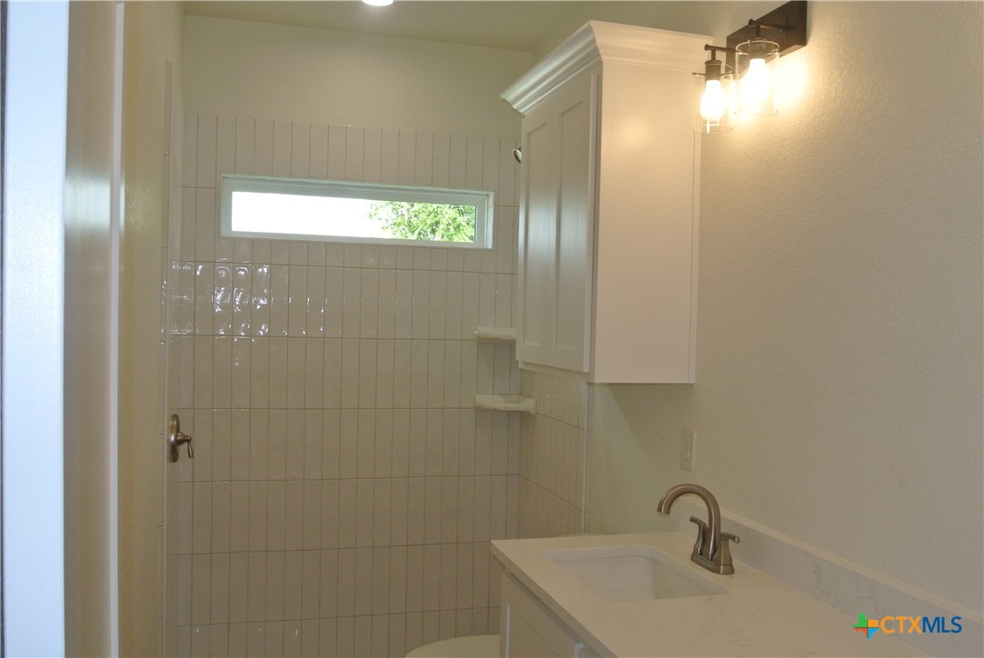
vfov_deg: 41.2
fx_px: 875
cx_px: 492
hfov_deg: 58.7
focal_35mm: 32
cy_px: 329
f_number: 13
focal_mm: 12.2
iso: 400
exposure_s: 1/60
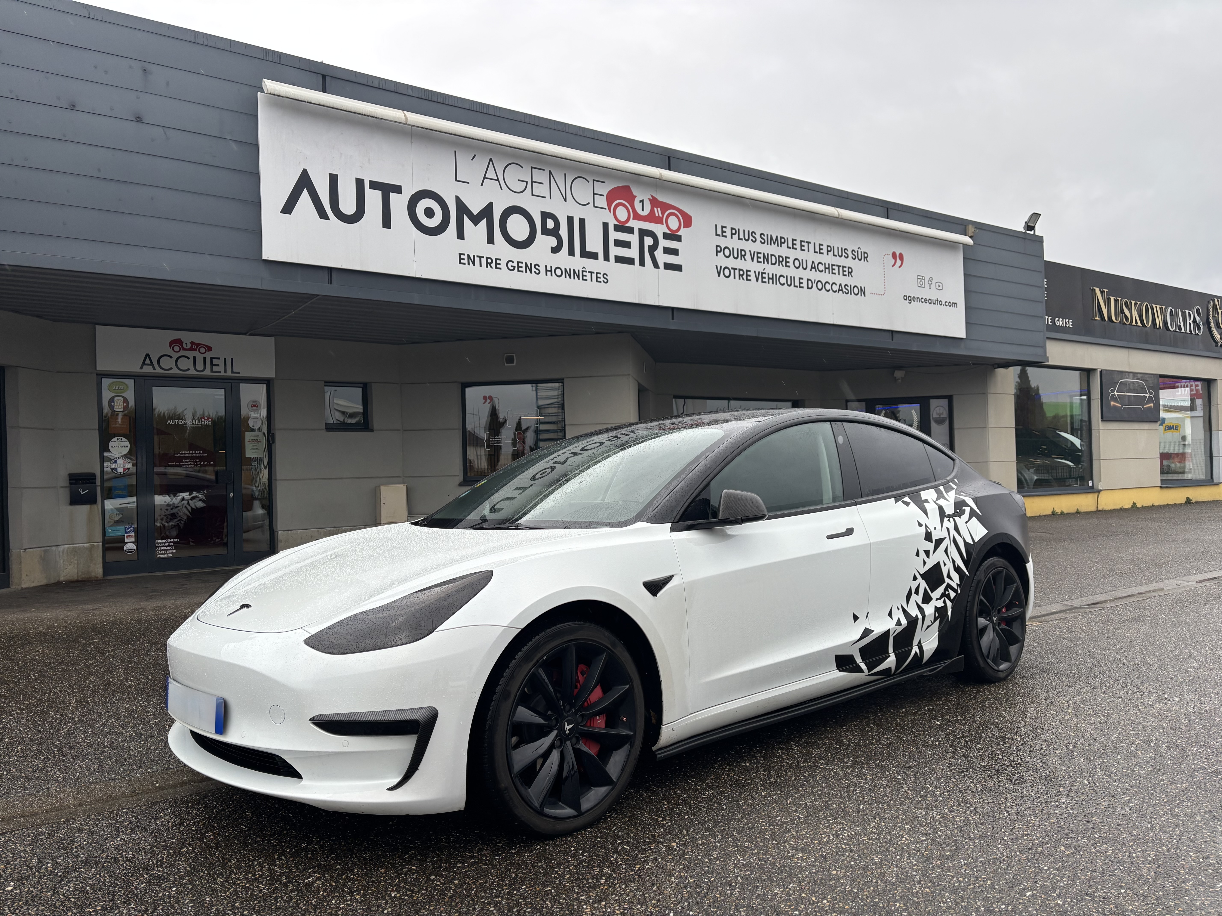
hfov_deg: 67.3
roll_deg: +0.9
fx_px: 918
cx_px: 611
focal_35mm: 26
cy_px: 458
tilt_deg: +0.4
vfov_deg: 53.1
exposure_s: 1/536
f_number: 1.6
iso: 50
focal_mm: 5.96
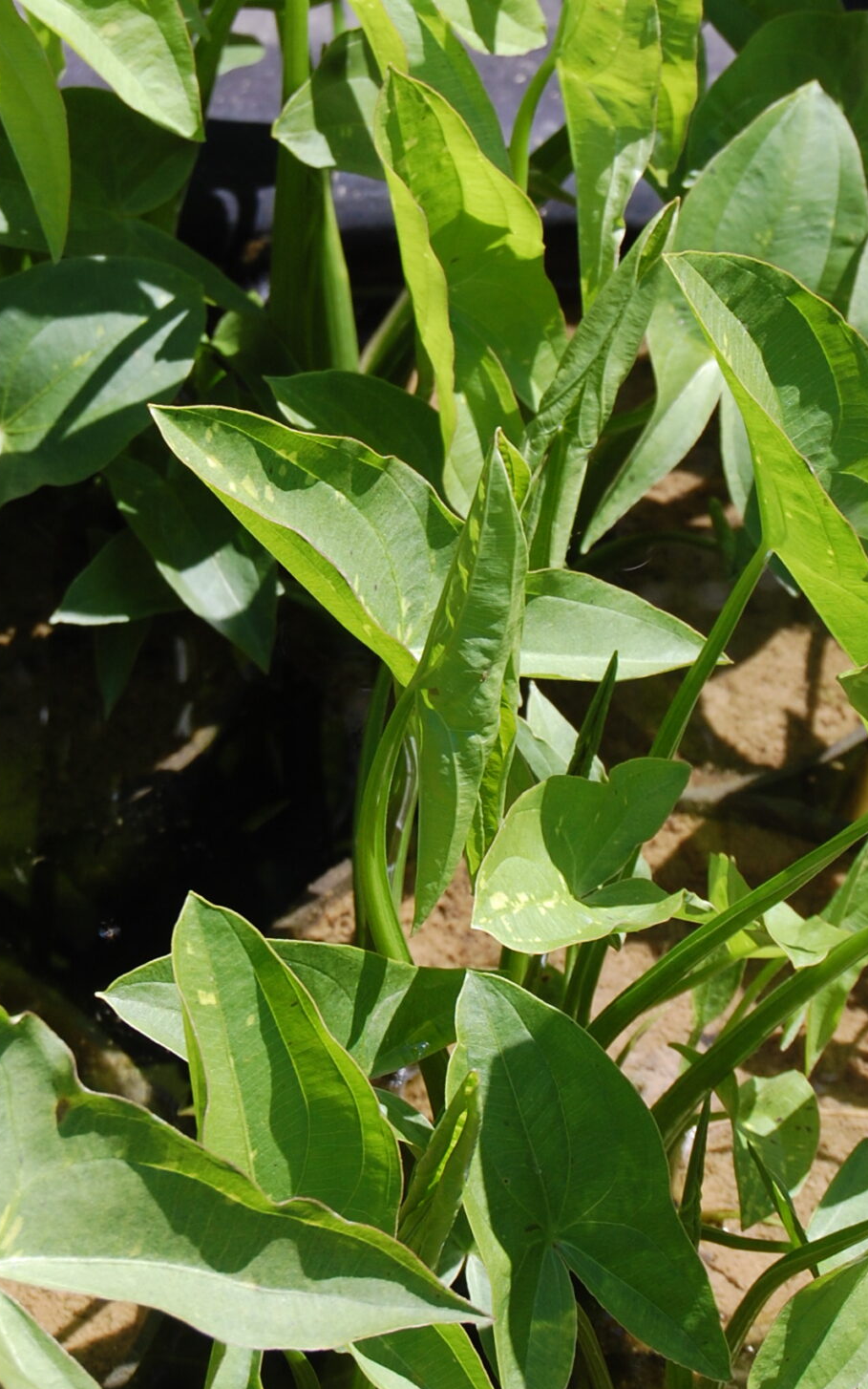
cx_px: 477
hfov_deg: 8.9
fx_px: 5597
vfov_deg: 14.1
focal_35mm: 148
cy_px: 573
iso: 200
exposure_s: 1/200
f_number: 7.1
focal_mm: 55
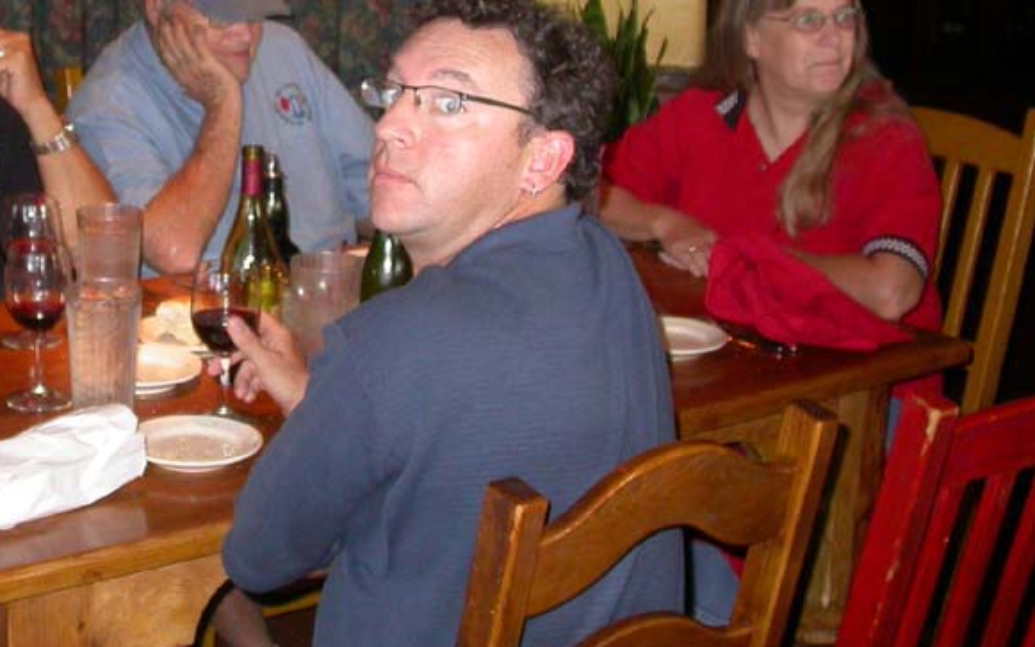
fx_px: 2003
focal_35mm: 71
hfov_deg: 28.2
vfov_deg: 18.2
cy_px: 114
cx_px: 176
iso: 200
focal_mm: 7.85
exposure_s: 1/60
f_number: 2.6
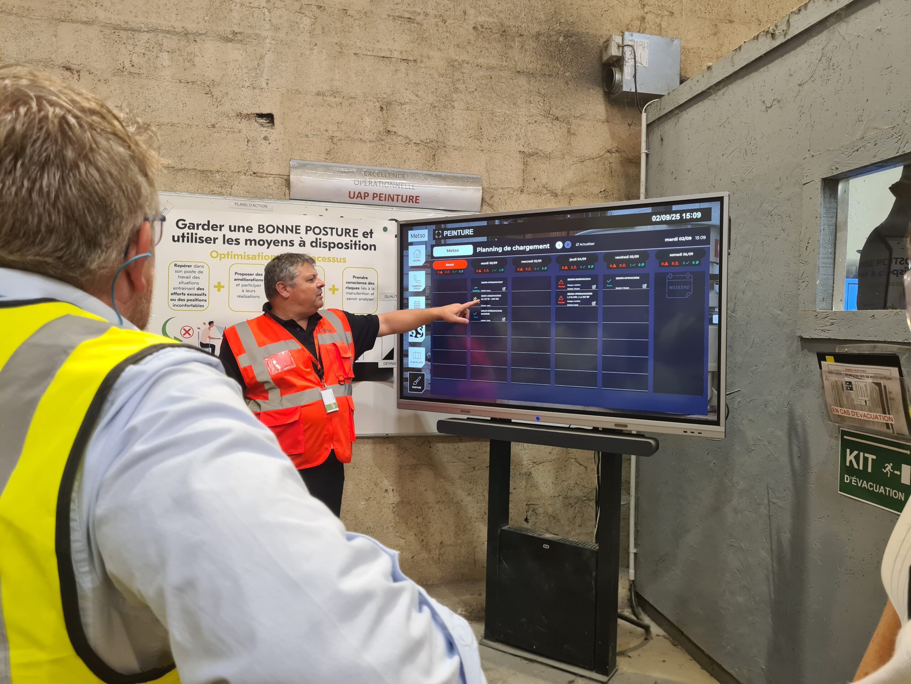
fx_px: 684
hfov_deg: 67.3
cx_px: 456
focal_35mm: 26
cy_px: 342
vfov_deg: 53.1
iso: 250
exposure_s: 1/50
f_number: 1.8
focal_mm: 5.4
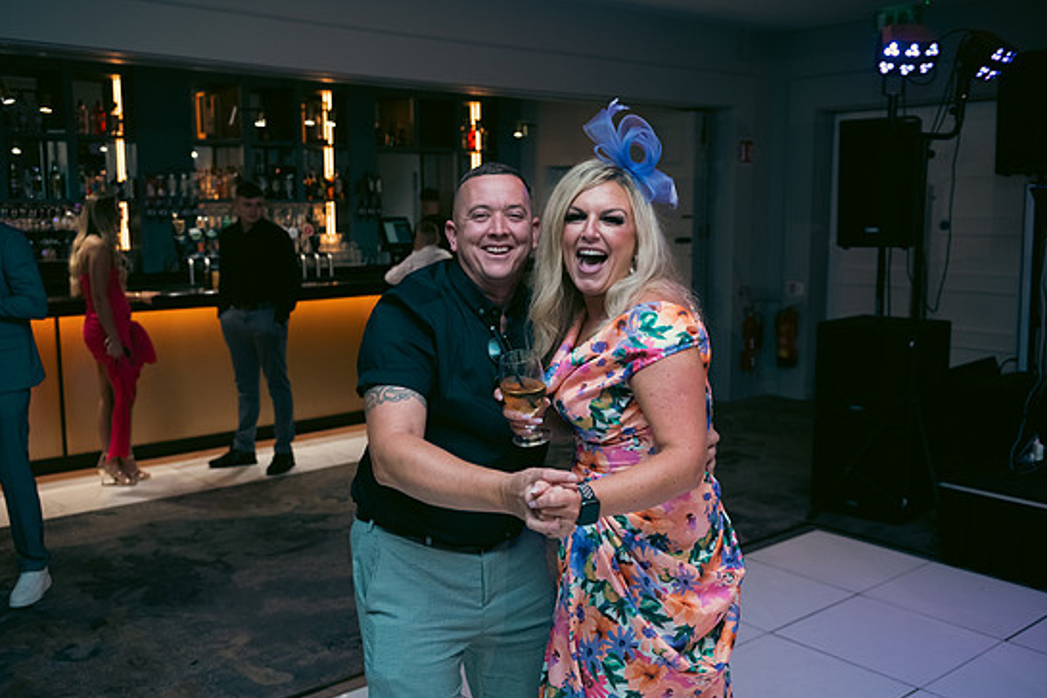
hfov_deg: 55.8
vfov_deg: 38.9
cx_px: 508
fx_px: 989
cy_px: 350
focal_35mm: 34
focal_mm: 32
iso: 800
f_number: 3.5
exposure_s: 1/160
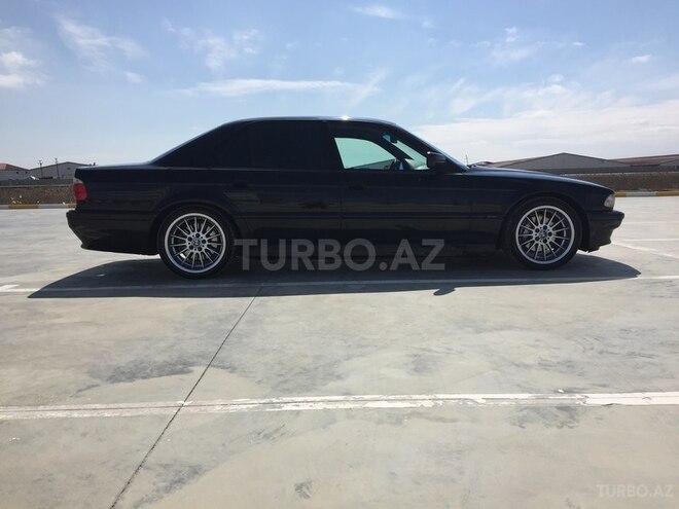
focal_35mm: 29
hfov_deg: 61.7
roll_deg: +0.1
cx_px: 340
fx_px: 569
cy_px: 254
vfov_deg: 48.2
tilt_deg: -7.7
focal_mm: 4.15
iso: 32
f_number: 2.2
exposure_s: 1/5650
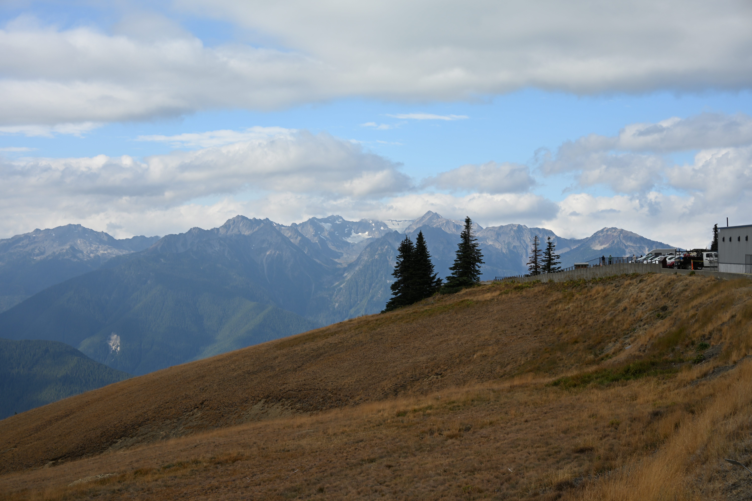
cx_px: 376
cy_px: 250
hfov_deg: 39.6
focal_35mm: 50
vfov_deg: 27.0
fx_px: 1044
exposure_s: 1/400
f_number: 7.1
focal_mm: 50
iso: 100
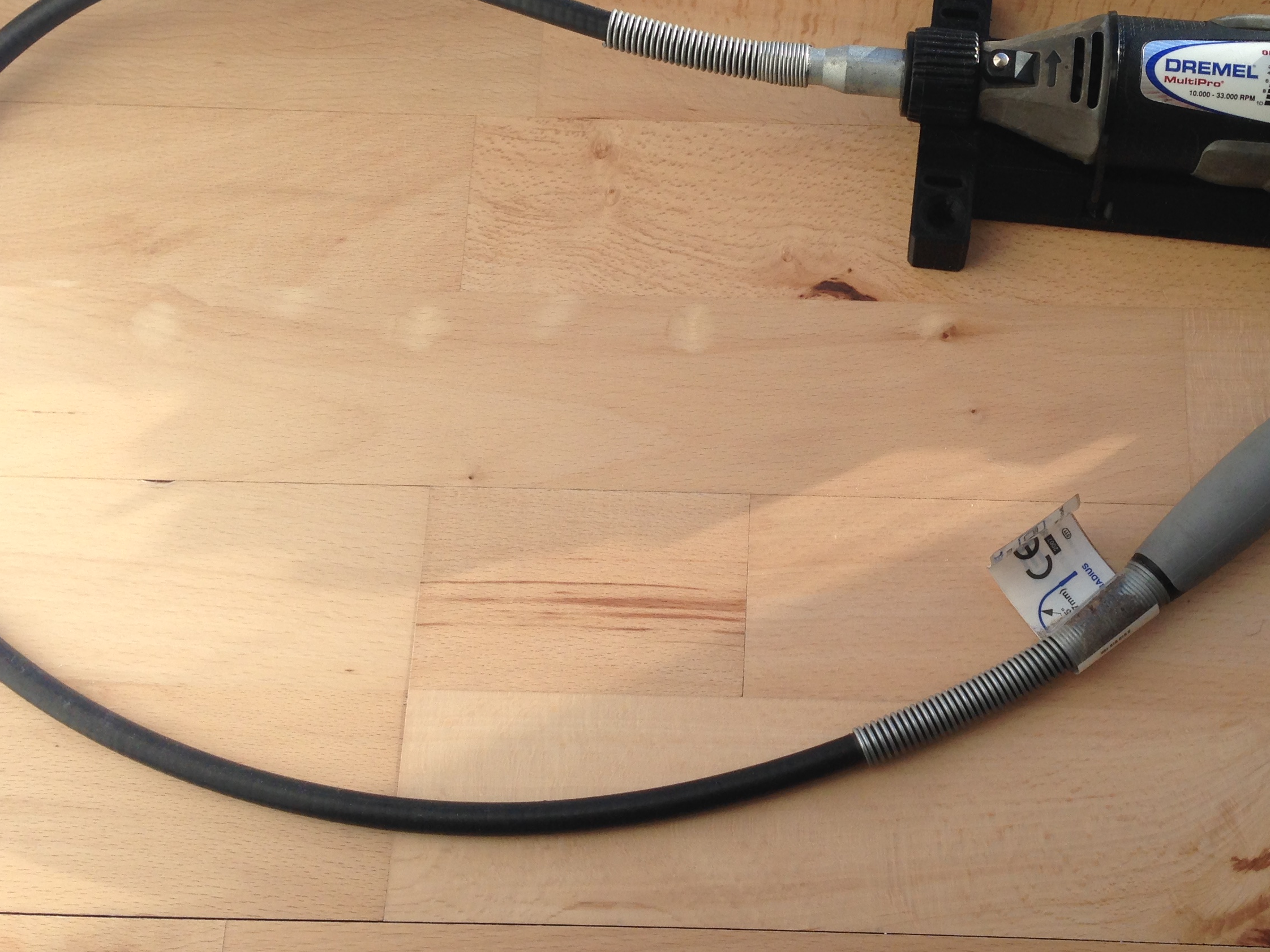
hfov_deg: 39.3
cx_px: 813
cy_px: 409
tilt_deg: -69.4
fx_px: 1761
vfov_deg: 30.2
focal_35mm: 48
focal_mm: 4.12
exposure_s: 1/354
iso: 50
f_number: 2.4
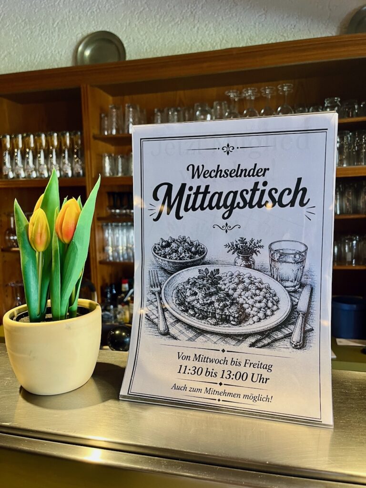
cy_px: 244
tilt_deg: -3.2
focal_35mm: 26
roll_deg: +2.3
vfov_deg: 67.3
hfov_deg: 53.1
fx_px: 367
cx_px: 183
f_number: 1.6
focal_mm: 5.1
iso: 125
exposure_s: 1/50
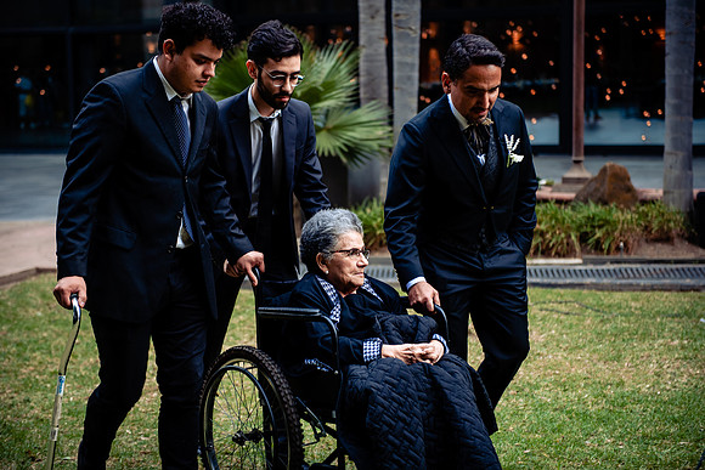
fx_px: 1371
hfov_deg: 28.8
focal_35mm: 70
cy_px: 235
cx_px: 352
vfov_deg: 19.5
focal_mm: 70
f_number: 2.8
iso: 320
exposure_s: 1/160
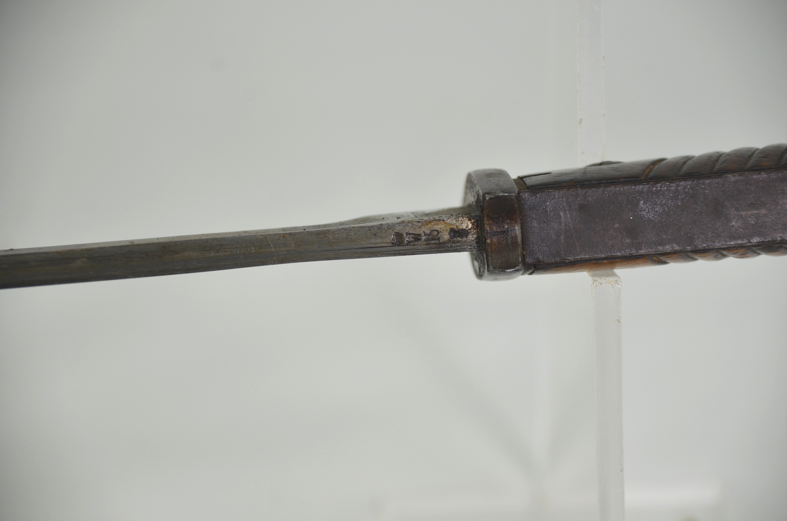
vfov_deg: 6.8
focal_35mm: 202
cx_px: 394
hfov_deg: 10.2
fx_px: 4418
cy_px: 260
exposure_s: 1/250
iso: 400
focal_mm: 135
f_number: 5.6
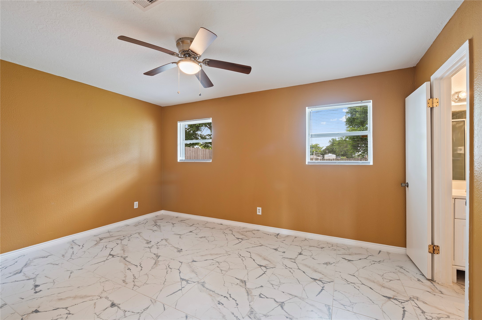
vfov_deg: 77.2
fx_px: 201
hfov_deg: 100.4
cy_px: 160
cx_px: 241
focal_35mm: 15
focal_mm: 15
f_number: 6.3
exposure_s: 1/1.25
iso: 125
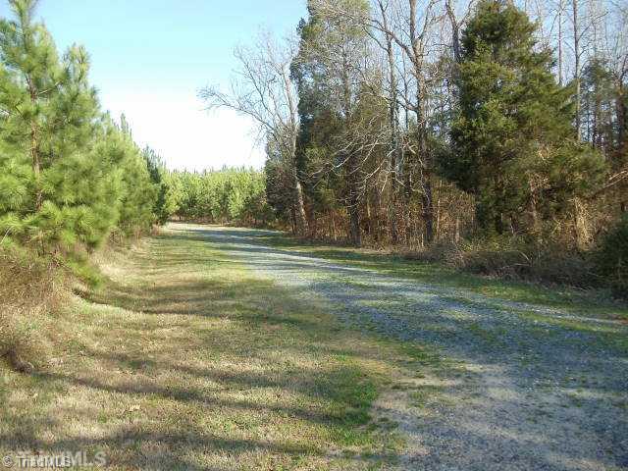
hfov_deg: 42.9
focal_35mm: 44
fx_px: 798
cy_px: 236
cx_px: 314
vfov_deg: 32.9
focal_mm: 6
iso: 80
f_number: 3.5
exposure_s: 1/250
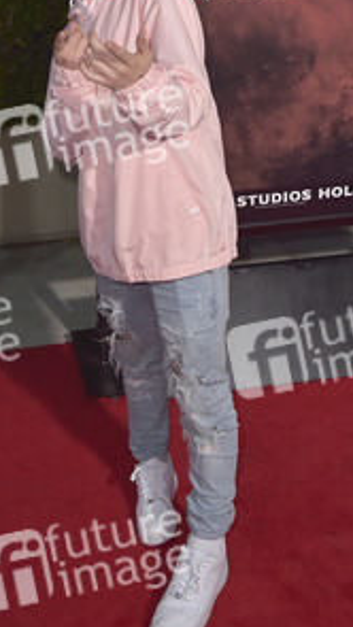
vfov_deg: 46.1
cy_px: 242
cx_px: 144
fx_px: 732
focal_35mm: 44
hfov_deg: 27.1
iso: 640
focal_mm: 31
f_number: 6.3
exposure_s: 1/320
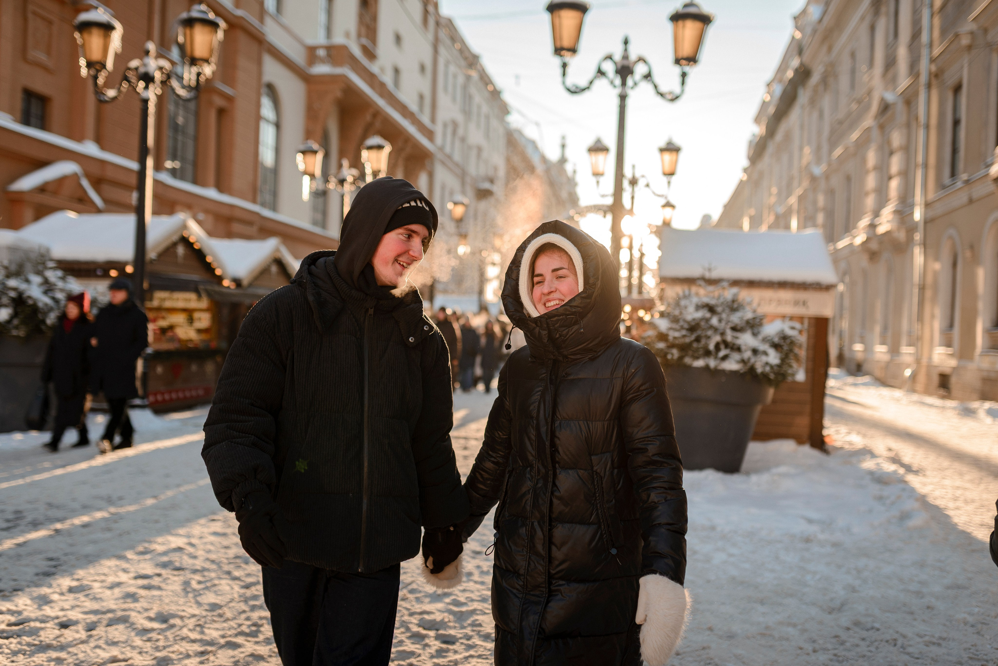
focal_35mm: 35
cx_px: 499
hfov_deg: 54.4
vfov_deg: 37.9
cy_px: 333
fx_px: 971
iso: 100
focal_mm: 35
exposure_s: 1/1000
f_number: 2.2
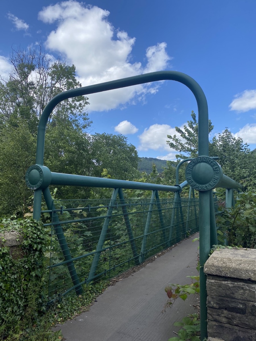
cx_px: 128
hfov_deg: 53.1
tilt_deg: +6.1
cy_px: 170
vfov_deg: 67.3
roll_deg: -2.6
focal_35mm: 26
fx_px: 256
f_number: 1.8
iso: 32
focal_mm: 4.25
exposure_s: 1/1629
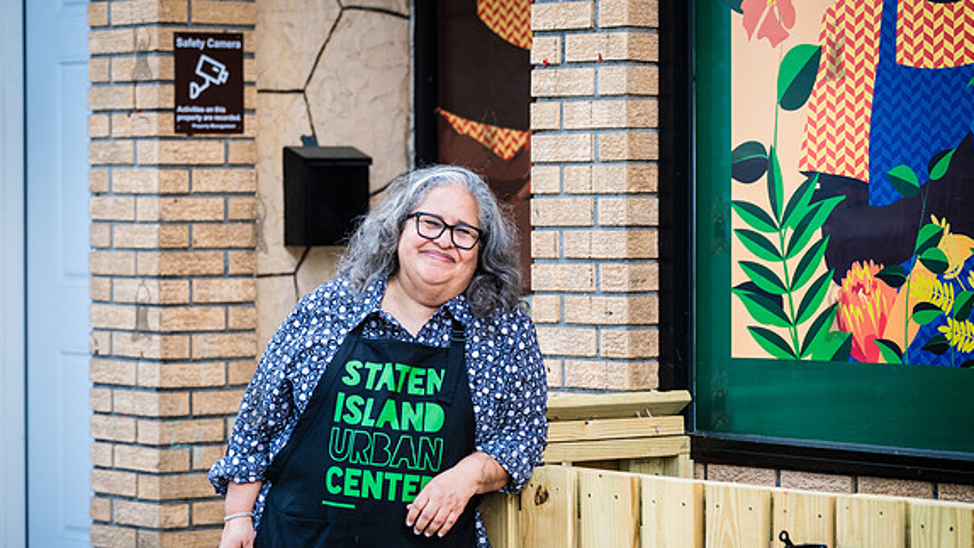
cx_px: 445
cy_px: 309
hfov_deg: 16.8
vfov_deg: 9.5
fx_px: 3306
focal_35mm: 128
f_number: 3.5
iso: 2000
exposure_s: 1/2000
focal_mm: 109
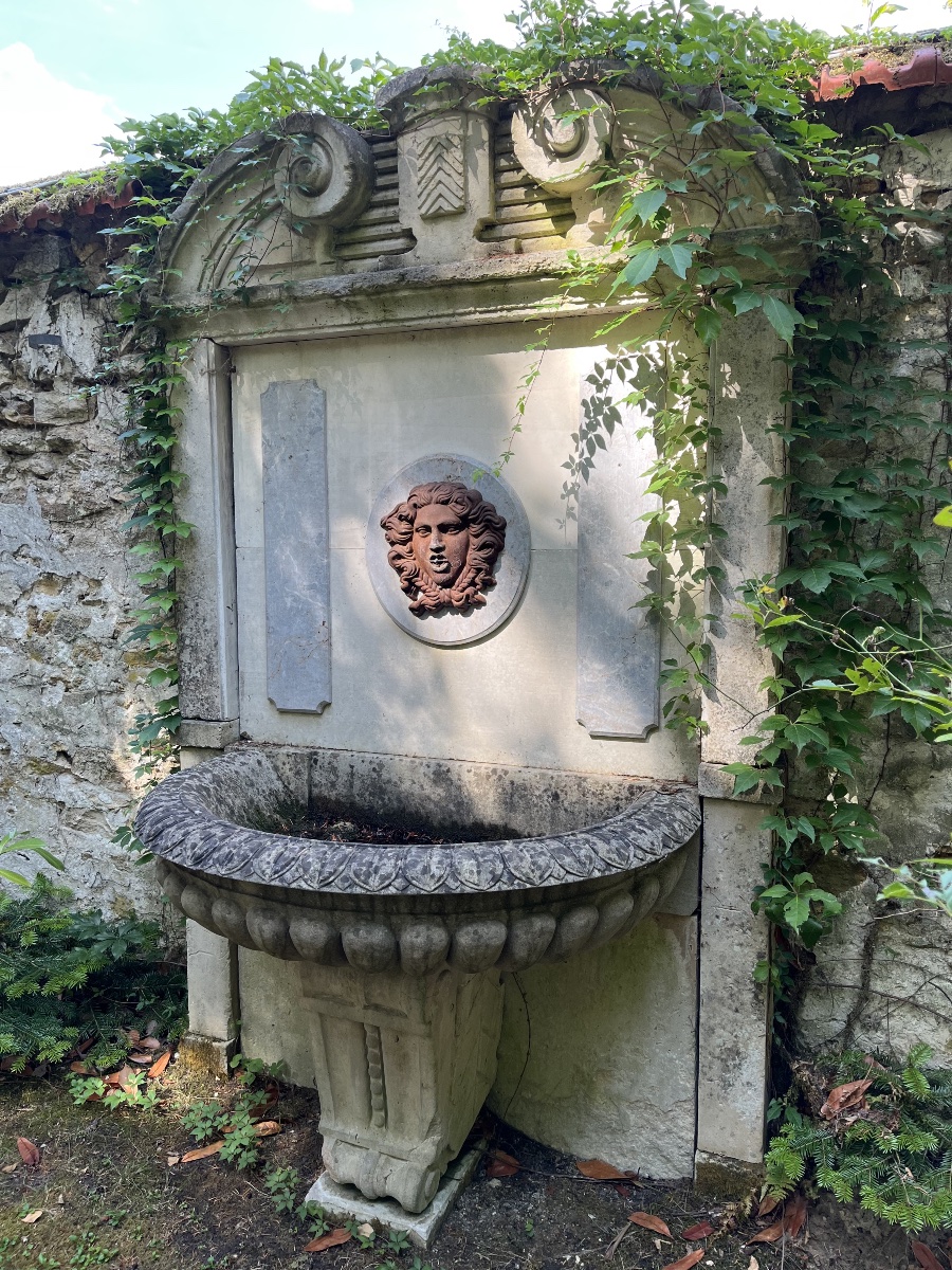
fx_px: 953
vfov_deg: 67.3
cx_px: 476
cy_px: 635
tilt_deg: -6.6
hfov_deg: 53.1
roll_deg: +1.1
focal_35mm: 26
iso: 40
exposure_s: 1/158
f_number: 1.6
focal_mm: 5.1
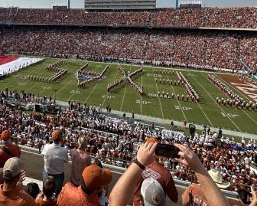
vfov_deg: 50.3
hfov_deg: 62.8
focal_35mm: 26
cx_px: 70
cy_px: 31
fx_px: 198
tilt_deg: -3.2
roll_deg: -0.1
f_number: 2.2
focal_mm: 2.22
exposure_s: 1/2882
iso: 50
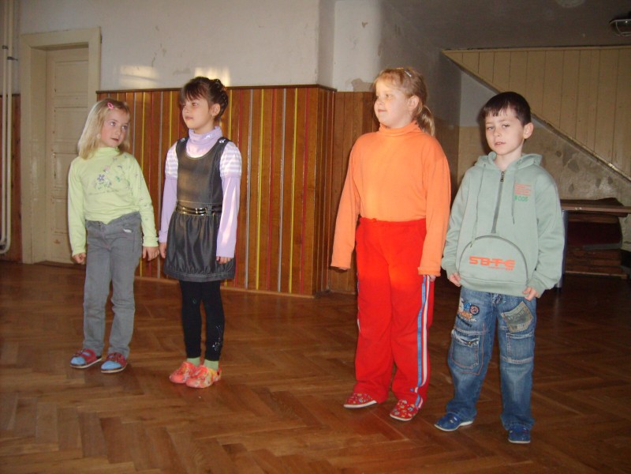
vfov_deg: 40.7
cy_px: 237
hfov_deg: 52.6
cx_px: 316
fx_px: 638
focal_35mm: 35
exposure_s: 1/45
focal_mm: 5.8
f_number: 2.8
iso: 166
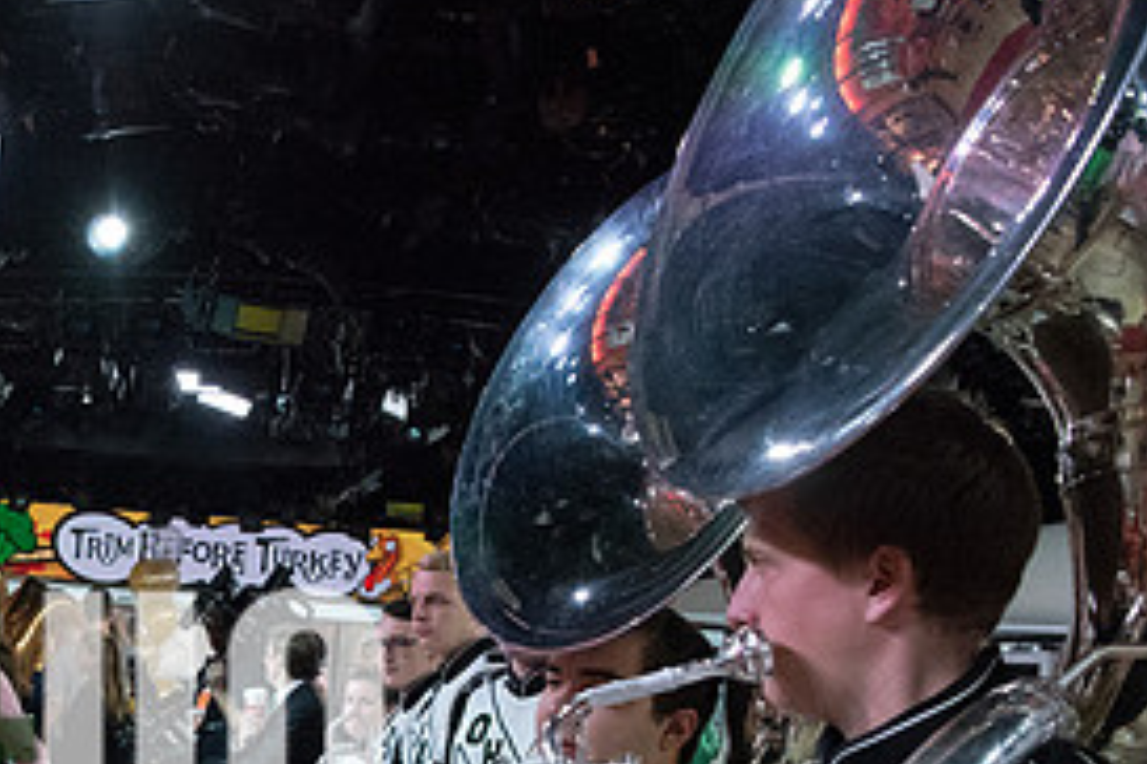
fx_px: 1625
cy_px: 787
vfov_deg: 25.1
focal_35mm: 51
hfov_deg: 36.0
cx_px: 67
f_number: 5.6
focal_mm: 24
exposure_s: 1/1250
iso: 12800
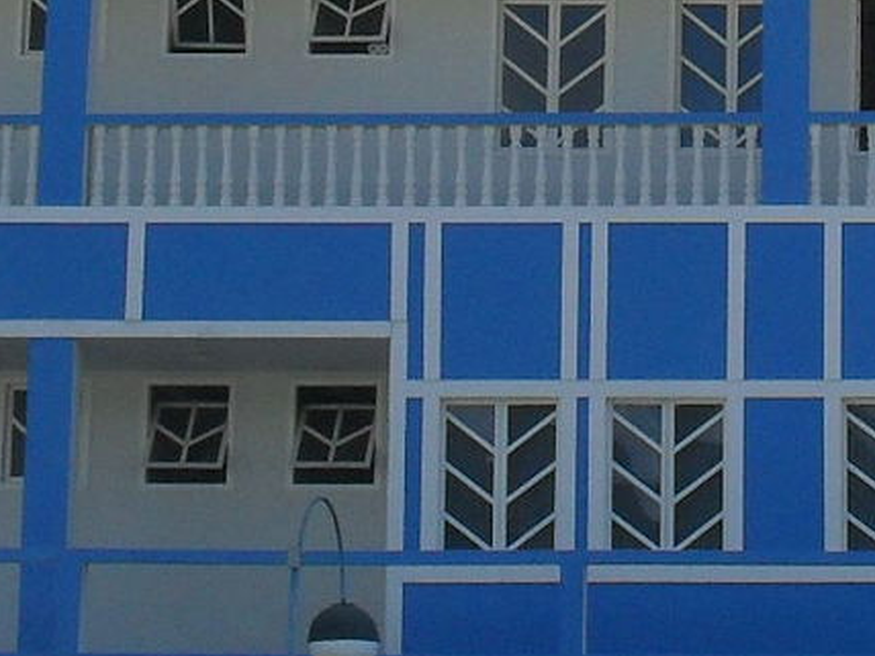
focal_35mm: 157
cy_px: -65
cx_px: 1139
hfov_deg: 12.2
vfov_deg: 9.4
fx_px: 3969
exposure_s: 1/180
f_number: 8.4
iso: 100
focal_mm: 6.3
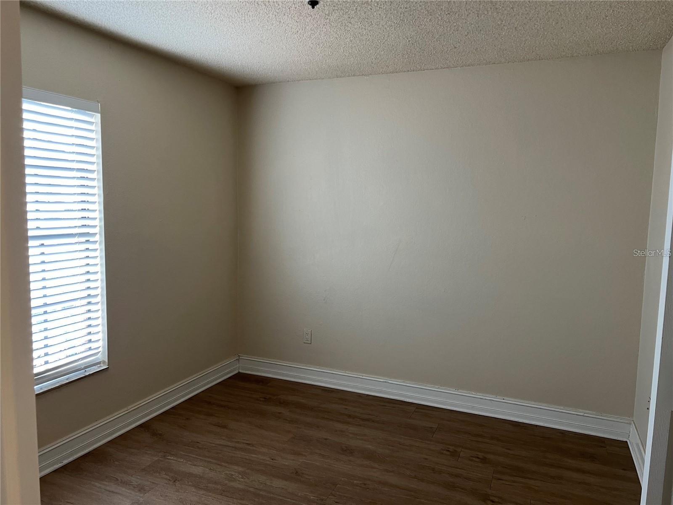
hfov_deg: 67.3
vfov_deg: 53.1
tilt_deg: -6.1
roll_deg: -1.2
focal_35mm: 26
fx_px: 505
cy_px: 252
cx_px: 336
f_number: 1.5
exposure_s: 1/60
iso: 125
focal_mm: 5.7
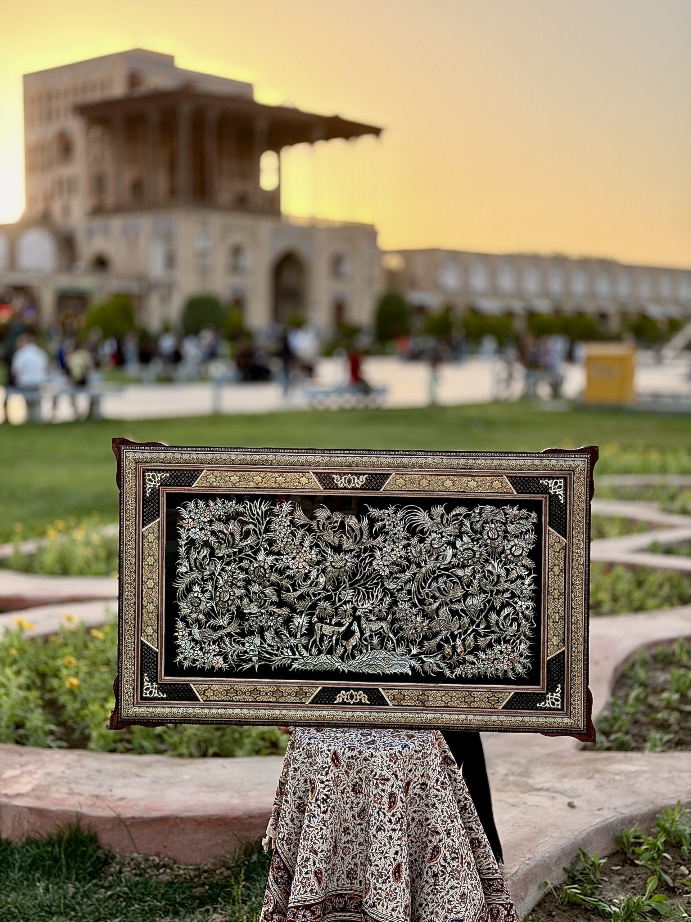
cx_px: 346
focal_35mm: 48
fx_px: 1278
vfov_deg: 39.7
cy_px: 461
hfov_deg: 30.3
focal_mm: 6.76
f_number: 1.78
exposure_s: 1/526
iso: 100
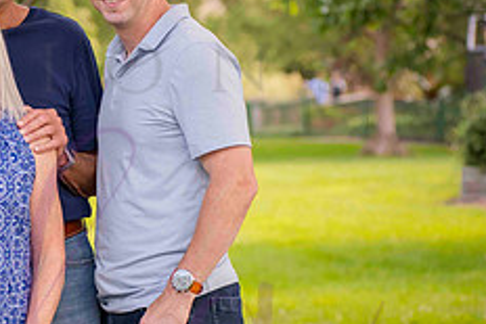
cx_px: -36
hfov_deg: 10.2
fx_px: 2702
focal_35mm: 200
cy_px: 170
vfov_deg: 6.9
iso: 400
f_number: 4
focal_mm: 80
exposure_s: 1/320
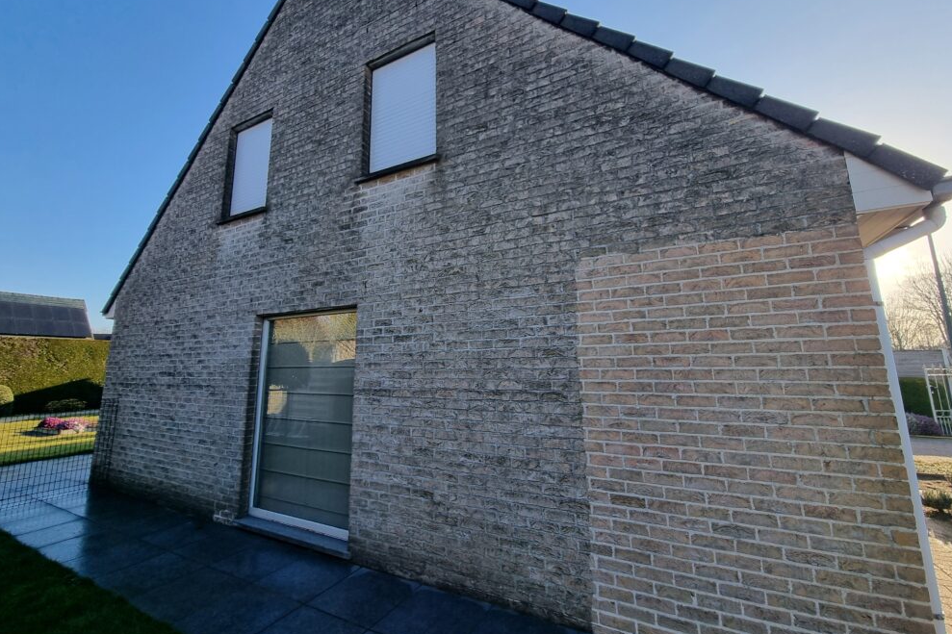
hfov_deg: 104.3
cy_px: 293
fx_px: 370
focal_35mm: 14
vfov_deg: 81.1
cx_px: 468
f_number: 2.2
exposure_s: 1/662
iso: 50
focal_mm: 2.2
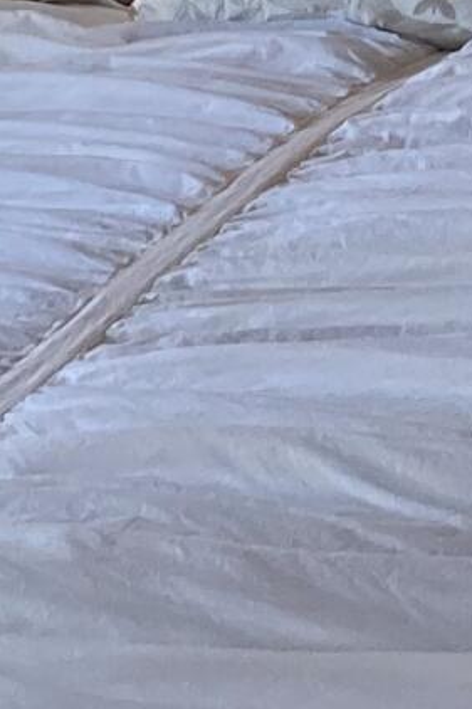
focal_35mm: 207
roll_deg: +0.8
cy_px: -412
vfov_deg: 9.6
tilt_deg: -5.1
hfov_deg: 6.5
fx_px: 4074
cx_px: 771
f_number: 1.8
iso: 80
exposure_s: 1/60
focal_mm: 3.99
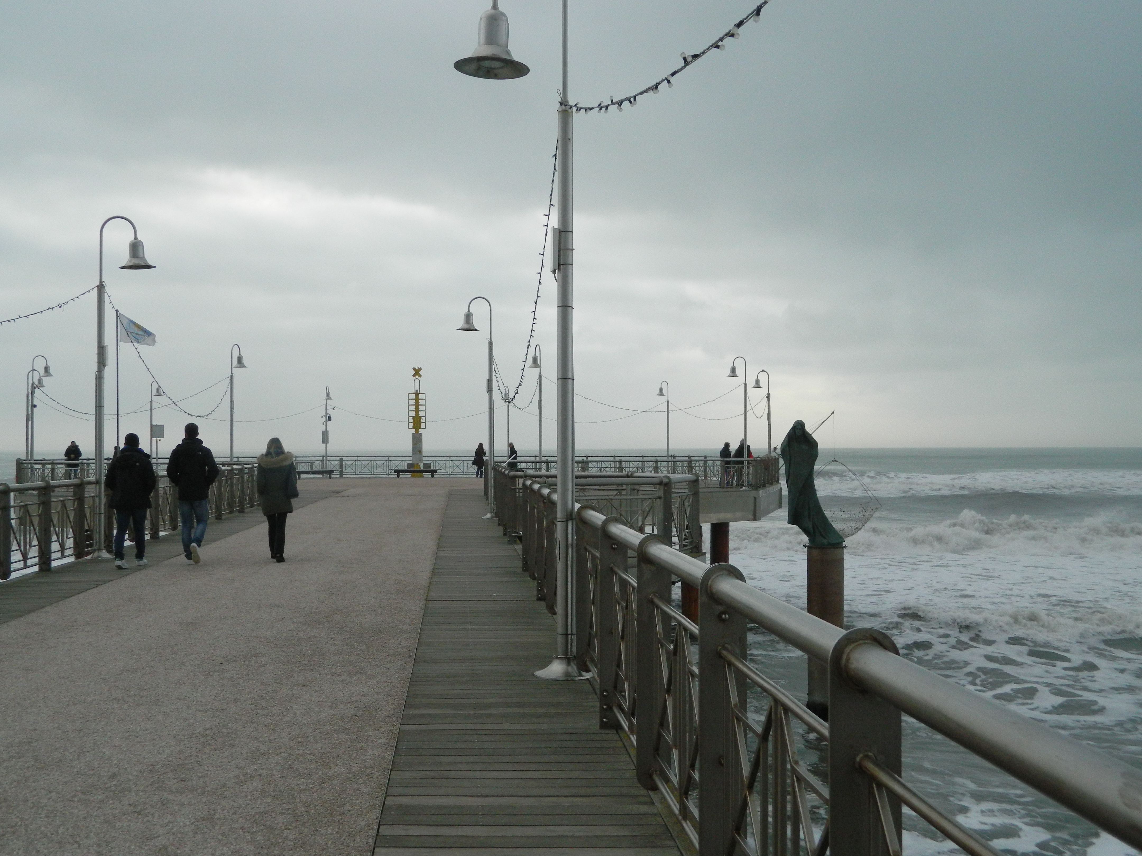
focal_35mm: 41
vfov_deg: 35.1
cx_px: 571
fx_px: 1353
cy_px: 428
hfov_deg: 45.8
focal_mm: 7.3
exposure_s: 1/320
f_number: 3.5
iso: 250
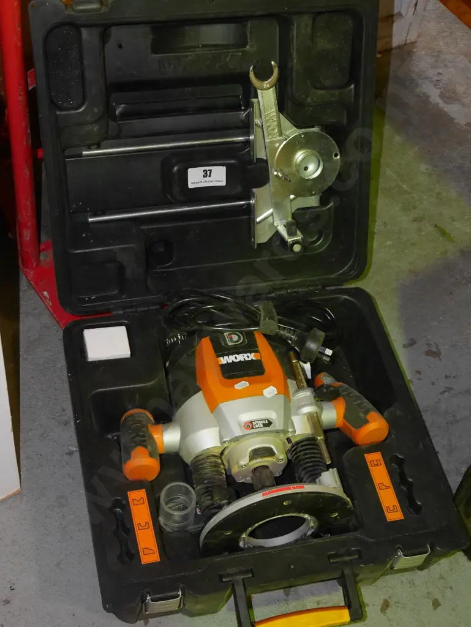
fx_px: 1015
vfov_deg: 34.3
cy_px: 314
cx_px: 236
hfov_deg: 26.1
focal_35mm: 56
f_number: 5.4
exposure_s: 1/60
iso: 3200
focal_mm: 28
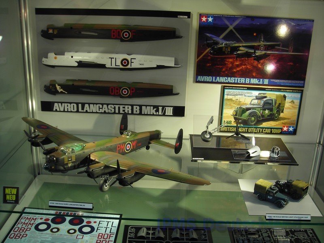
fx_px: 356
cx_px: 162
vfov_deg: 37.7
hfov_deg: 49.0
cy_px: 122
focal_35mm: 38
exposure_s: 1/23.4
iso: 50
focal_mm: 6.3
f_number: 3.2
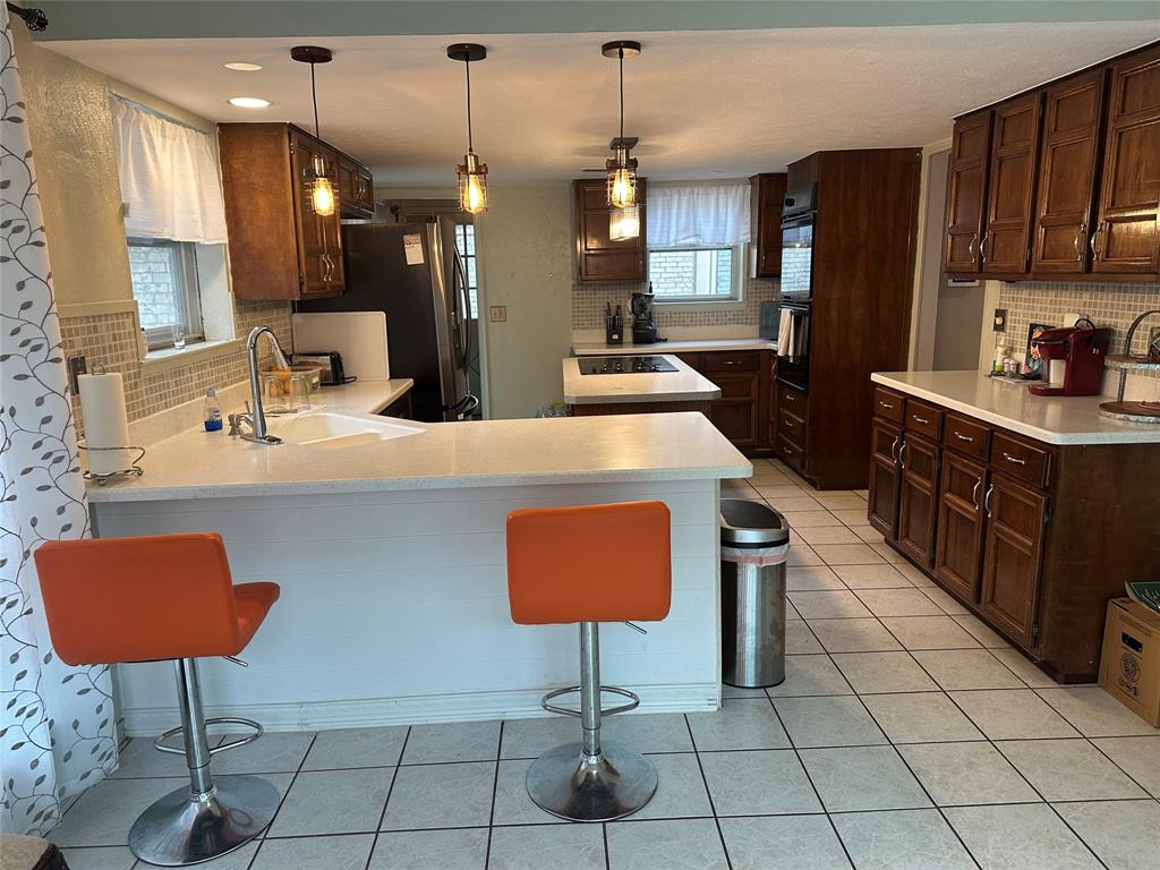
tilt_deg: -11.2
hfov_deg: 71.6
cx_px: 580
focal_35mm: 24
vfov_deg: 56.8
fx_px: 804
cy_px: 435
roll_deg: +0.5
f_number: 1.78
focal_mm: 6.86
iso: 160
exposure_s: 1/120
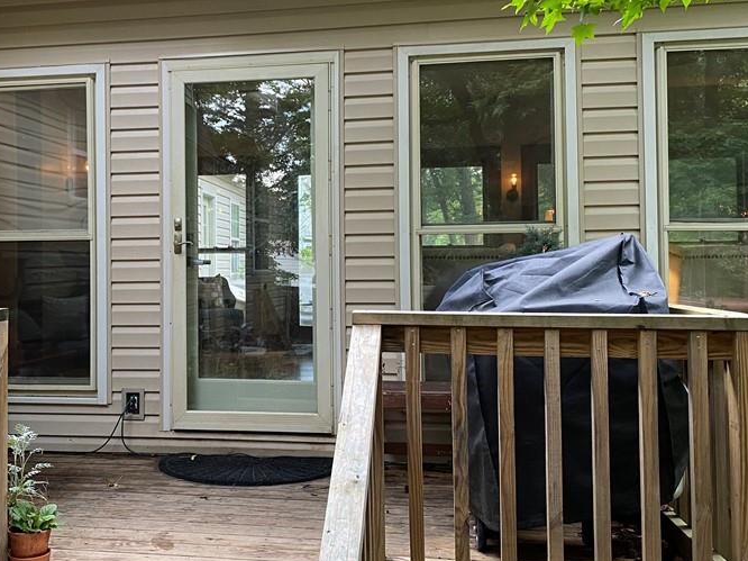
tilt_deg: +2.4
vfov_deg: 35.9
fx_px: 864
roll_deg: -0.1
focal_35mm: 40
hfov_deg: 46.0
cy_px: 251
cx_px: 238
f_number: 1.8
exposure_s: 1/92
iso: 125
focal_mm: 4.25
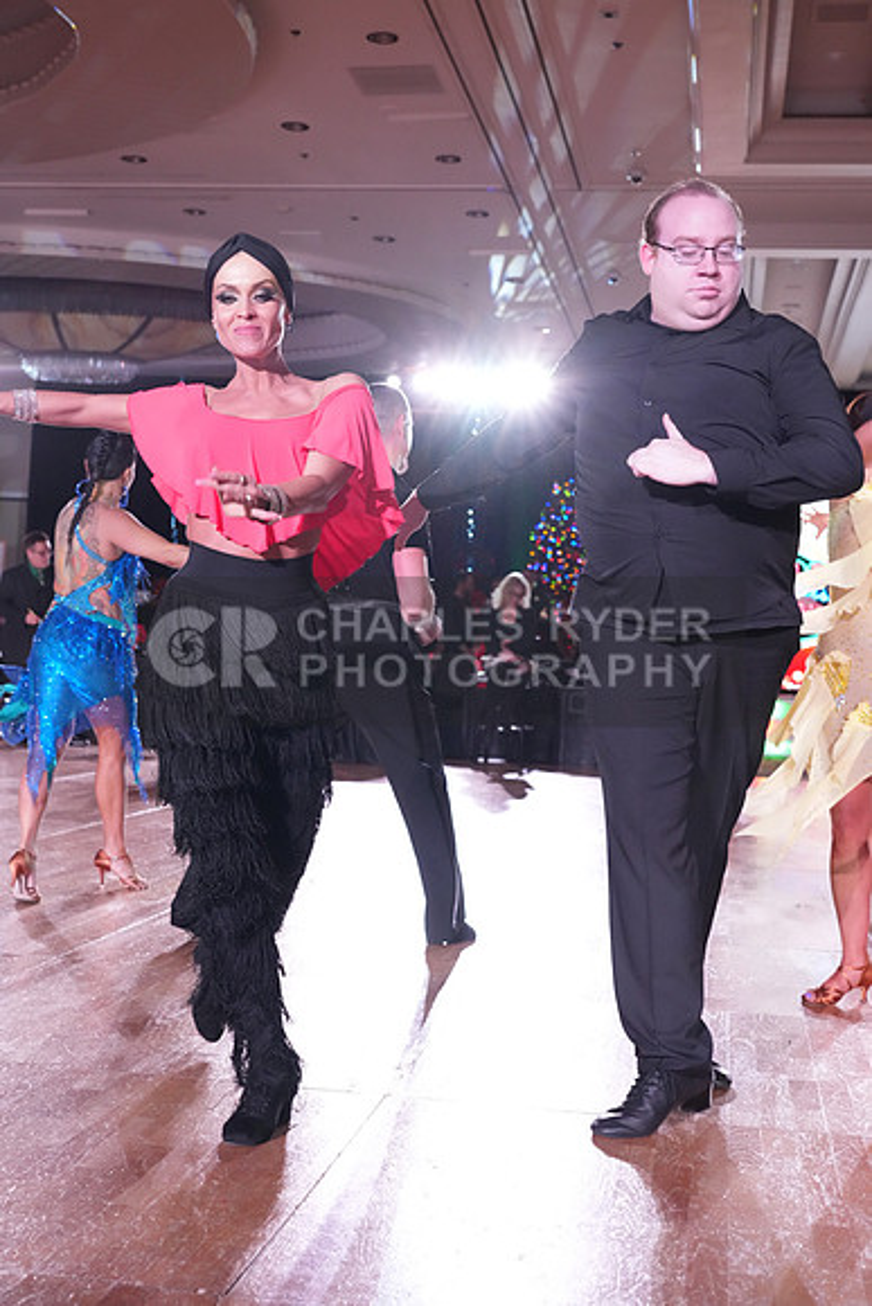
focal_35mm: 46
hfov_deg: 29.3
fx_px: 1670
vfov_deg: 42.7
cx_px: 436
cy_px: 653
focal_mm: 46
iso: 5000
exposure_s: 1/320
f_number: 5
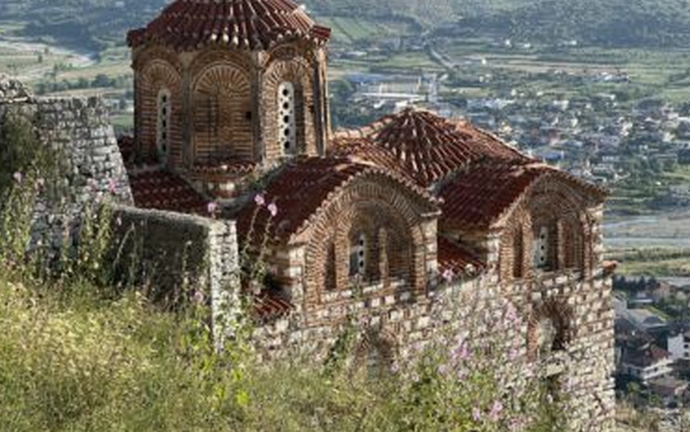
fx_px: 1655
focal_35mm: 88
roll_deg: +1.3
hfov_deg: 23.5
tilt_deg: -9.4
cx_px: 346
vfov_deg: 14.9
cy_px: 212
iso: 32
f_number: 2.8
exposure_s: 1/307
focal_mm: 9
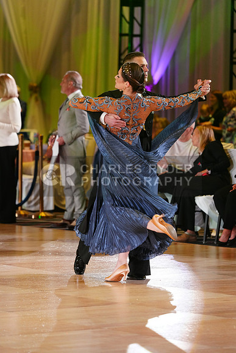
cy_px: 176
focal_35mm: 180
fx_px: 1769
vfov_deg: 11.4
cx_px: 118
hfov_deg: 7.6
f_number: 4
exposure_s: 1/400
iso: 2500
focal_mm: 180
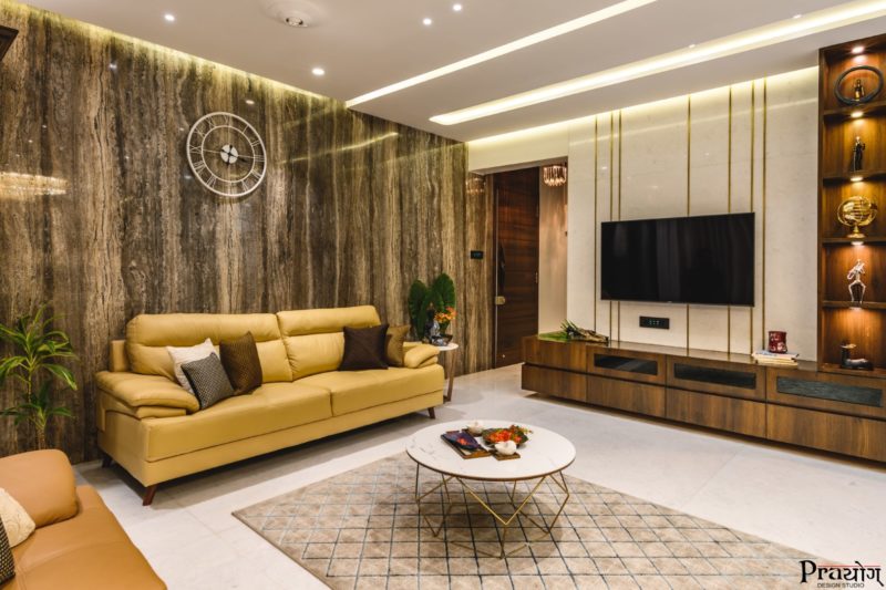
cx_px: 443
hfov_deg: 84.0
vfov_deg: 61.9
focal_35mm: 20
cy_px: 295
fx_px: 492
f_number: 8
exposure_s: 1/2.5
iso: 100
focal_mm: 20
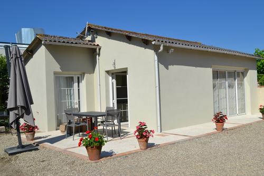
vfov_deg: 36.8
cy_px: 88
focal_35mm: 36
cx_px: 132
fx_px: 264
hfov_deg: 53.1
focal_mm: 24
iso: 100
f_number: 9
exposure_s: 1/320
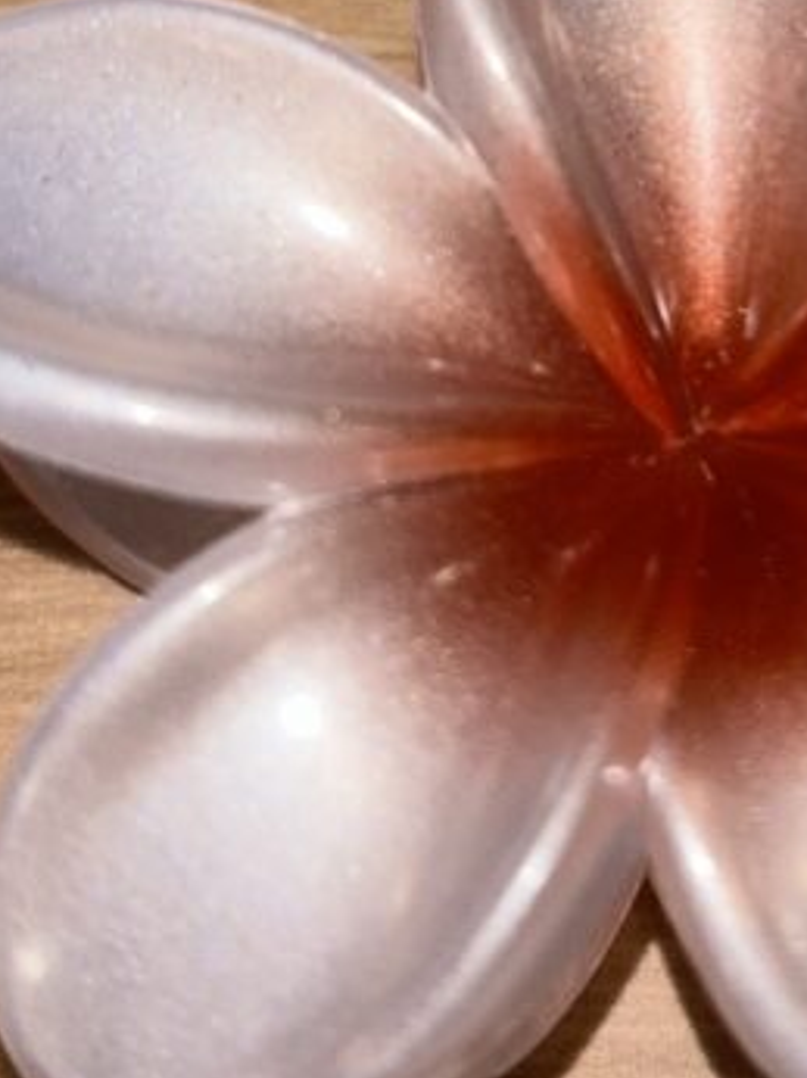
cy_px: 305
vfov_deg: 25.1
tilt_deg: -76.3
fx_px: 2396
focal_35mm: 77
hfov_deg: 18.8
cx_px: 735
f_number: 1.5
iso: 32
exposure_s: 1/77
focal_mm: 5.7
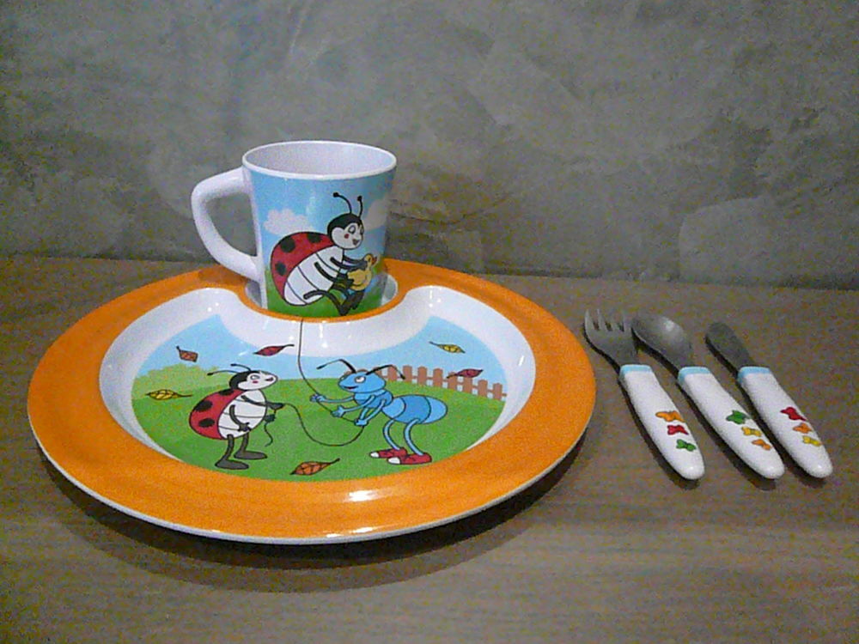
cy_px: 322
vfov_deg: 49.7
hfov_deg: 63.4
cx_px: 430
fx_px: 695
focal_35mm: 28
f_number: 2.8
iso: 3200
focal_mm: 4.6
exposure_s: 1/250
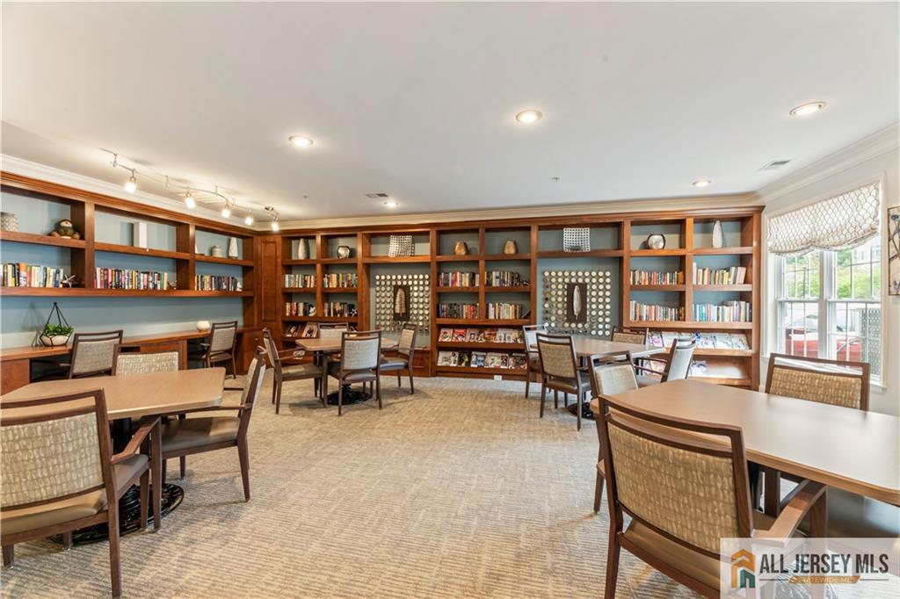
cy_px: 300
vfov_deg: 81.2
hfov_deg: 104.3
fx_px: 350
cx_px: 450
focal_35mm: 14
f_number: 11
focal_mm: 14
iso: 320
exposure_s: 1/10
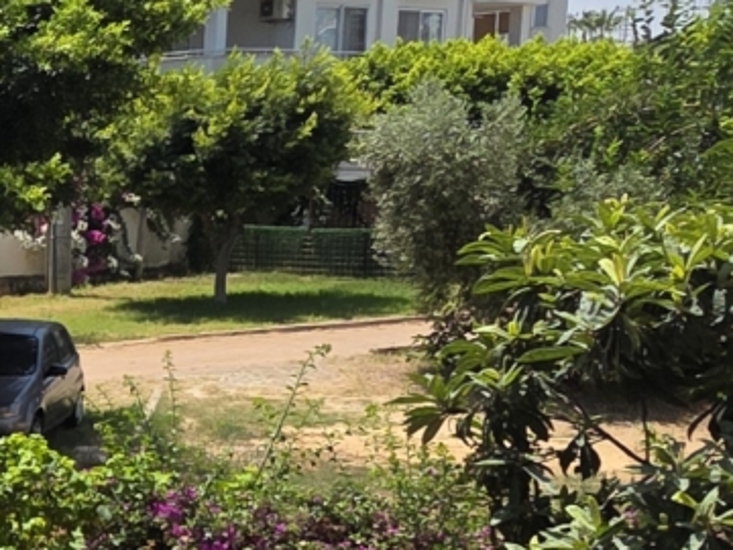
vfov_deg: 19.7
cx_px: -531
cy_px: 440
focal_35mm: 74
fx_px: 1567
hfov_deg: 20.2
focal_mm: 2.2
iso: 40
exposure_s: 1/2410
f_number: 1.9
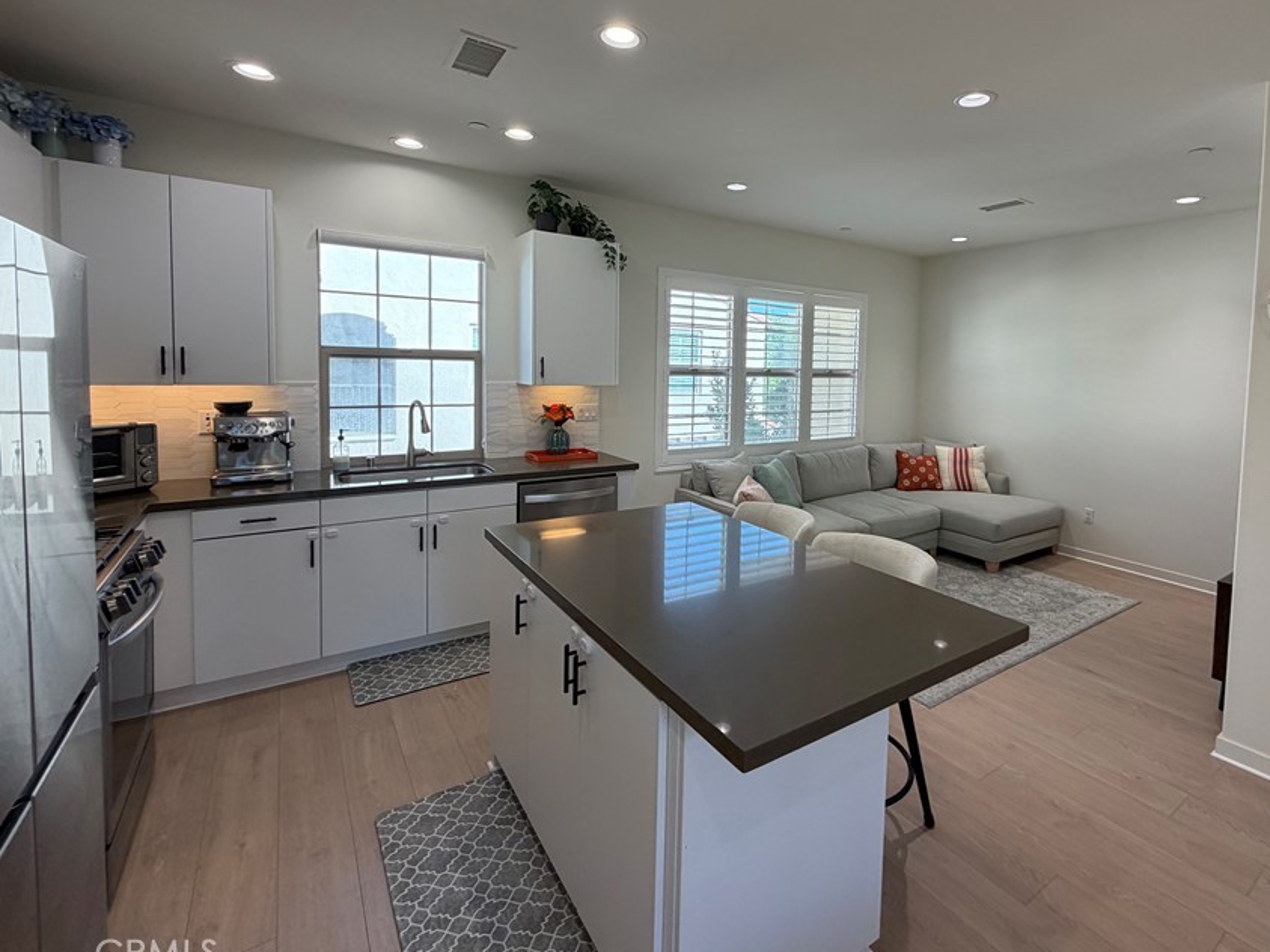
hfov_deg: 90.1
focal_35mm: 17
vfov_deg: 74.1
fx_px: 624
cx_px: 747
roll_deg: -1.8
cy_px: 396
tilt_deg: -2.9
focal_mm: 2.22
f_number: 2.2
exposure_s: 1/120
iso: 100
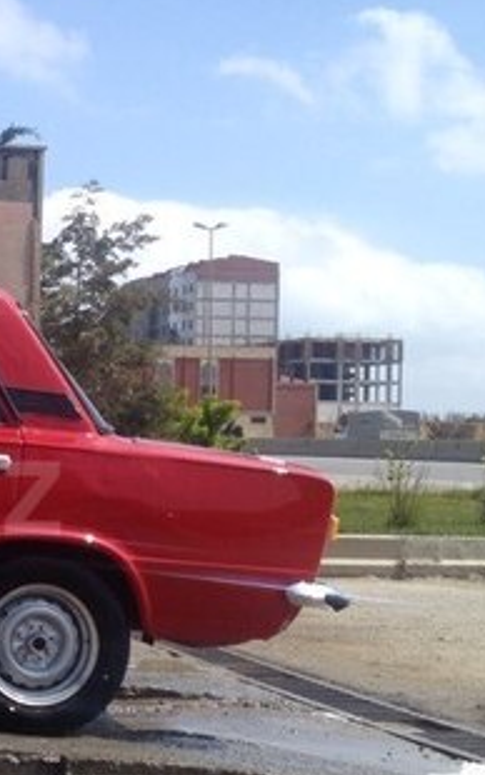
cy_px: 499
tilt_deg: -2.9
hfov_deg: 15.5
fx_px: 1669
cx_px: -195
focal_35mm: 79
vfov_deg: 26.0
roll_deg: -1.2
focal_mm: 4.28
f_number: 2.4
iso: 50
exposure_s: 1/1577
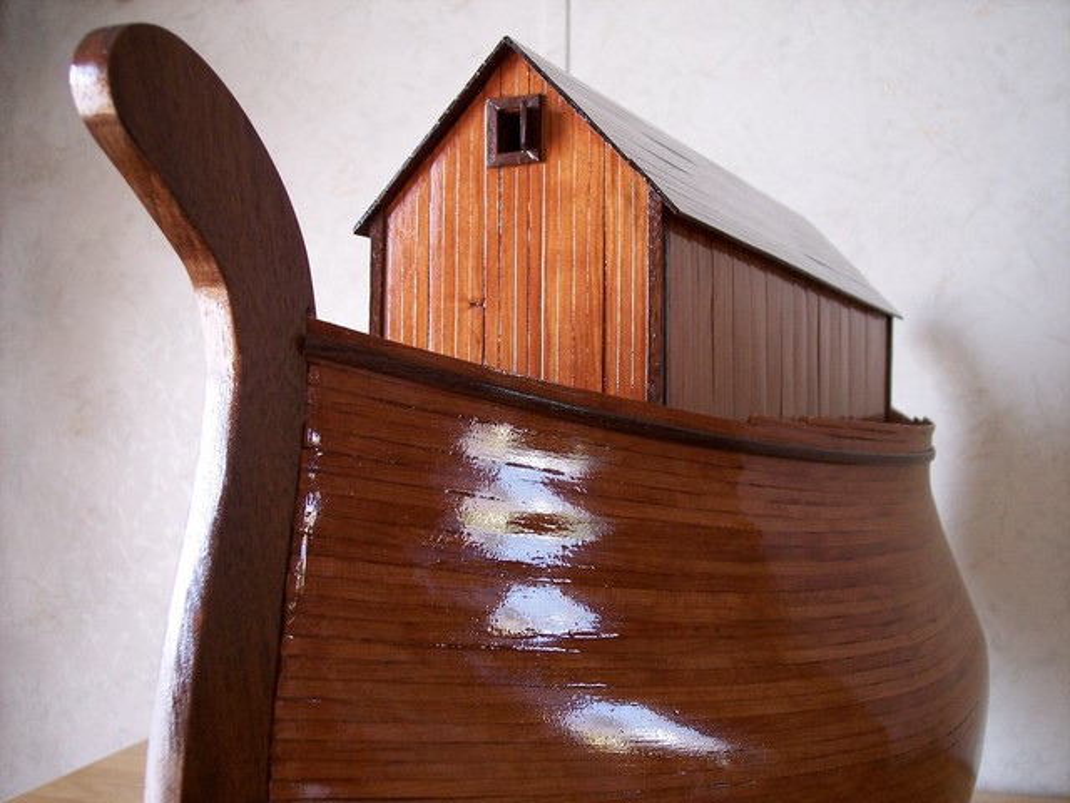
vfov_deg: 36.8
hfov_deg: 47.9
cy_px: 402
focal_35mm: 39
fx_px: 1206
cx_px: 535
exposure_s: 1/30
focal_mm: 8
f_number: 3.4
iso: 140
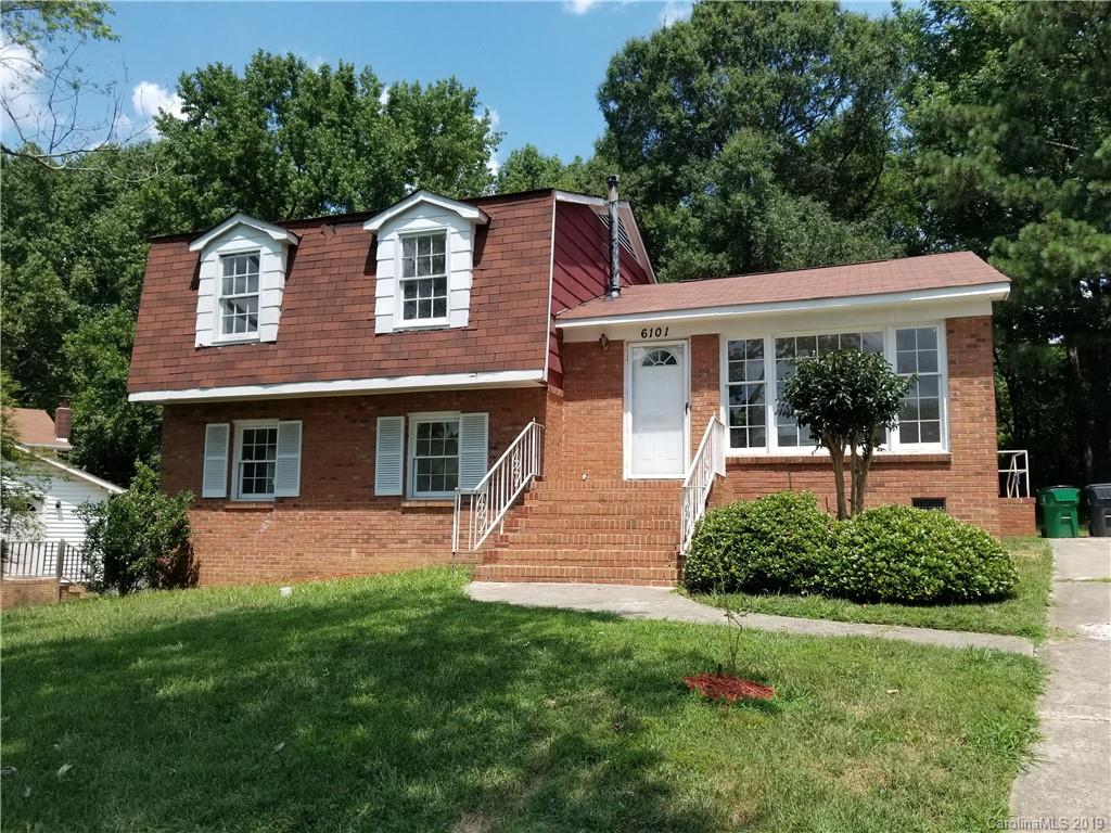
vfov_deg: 53.1
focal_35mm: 26
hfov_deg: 67.3
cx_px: 556
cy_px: 416
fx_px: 834
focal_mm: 4.25
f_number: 1.7
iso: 50
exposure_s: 1/2056
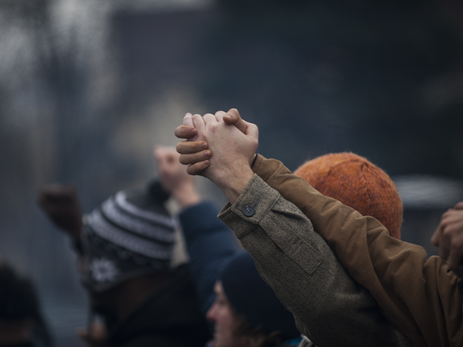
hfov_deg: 9.1
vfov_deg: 6.8
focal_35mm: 217
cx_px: 220
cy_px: 174
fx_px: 2903
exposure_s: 1/800
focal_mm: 200
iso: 200
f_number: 2.8
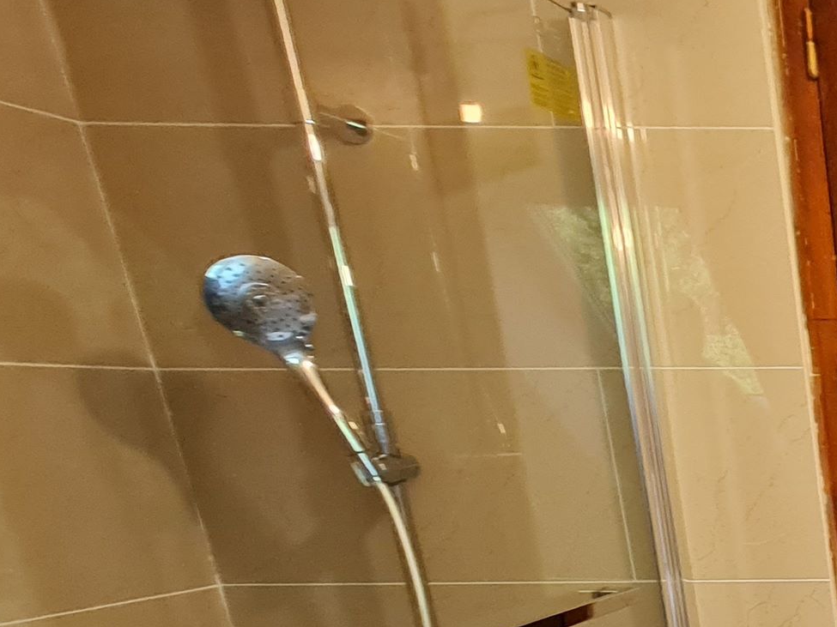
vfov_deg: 30.9
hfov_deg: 29.1
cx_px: 1251
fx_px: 967
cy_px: 735
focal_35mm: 40
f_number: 2.2
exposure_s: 1/50
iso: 250
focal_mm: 2.2
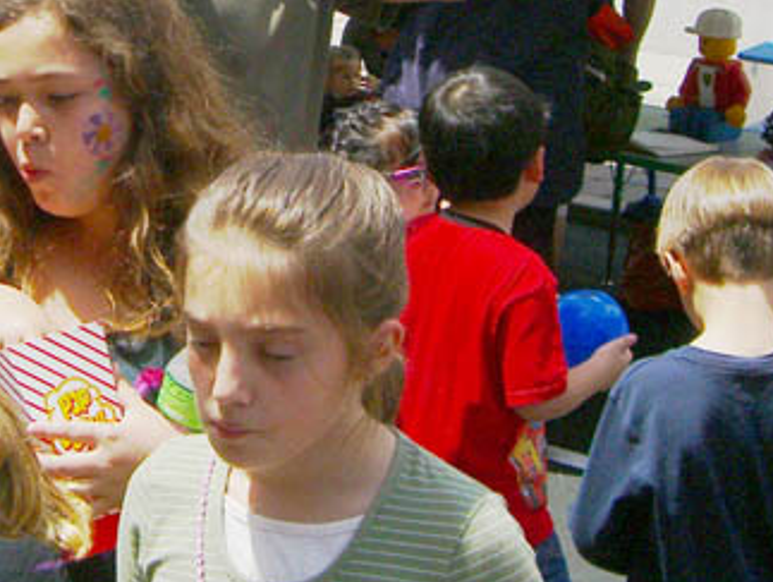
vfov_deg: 15.5
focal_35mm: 94
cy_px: 26
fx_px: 2101
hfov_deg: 20.6
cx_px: 170
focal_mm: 7.9
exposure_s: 1/400
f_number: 8
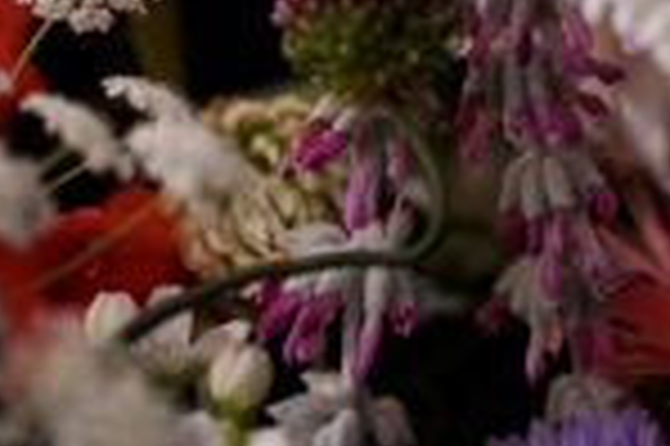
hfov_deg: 17.9
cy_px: -167
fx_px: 2101
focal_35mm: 113
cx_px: 562
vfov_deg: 11.7
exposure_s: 1/320
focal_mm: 35
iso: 2000
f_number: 2
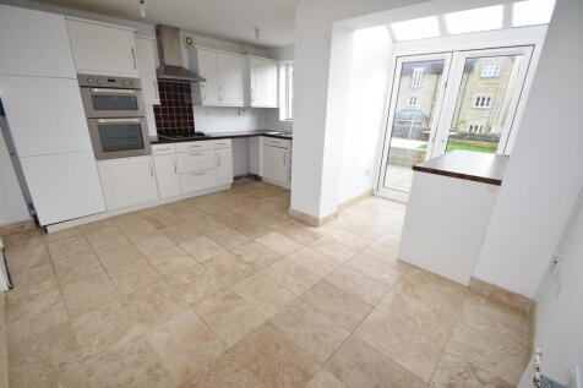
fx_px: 243
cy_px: 194
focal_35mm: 15
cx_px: 292
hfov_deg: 100.4
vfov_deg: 77.3
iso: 360
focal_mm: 10
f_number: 5.6
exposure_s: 1/125
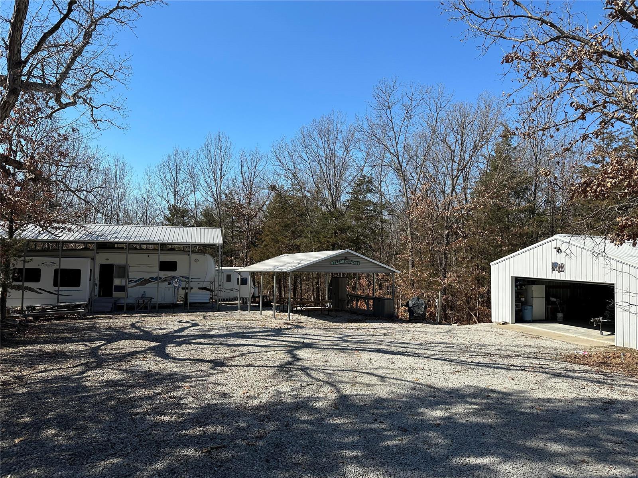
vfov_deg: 56.8
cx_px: 319
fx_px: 442
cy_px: 239
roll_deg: -1.5
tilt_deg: +3.2
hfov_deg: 71.6
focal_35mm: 24
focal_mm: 6.86
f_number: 1.78
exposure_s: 1/4016
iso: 80
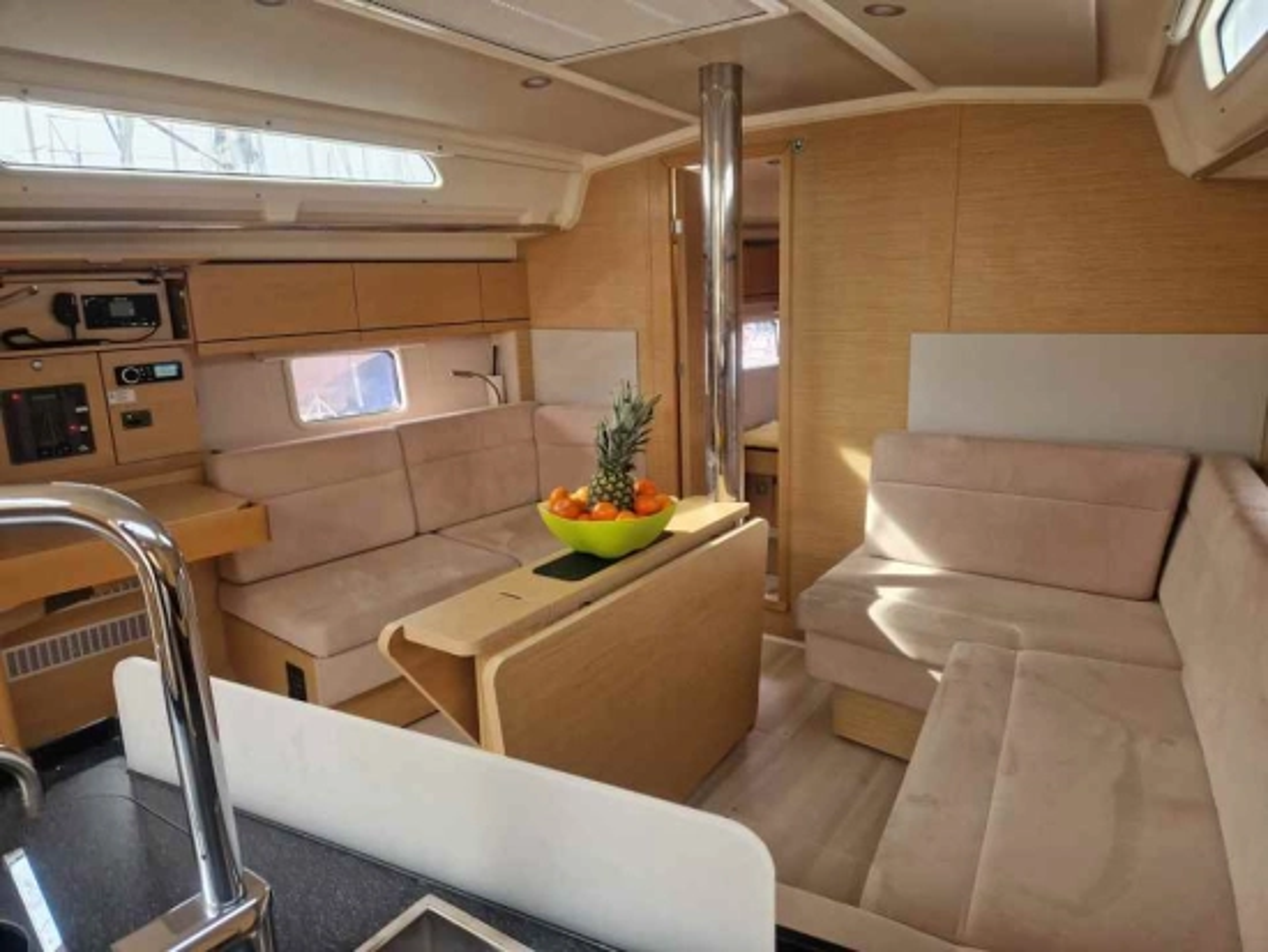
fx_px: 843
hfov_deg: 73.9
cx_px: 634
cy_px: 476
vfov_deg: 58.9
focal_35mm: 23
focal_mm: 5.4
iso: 100
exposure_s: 1/180
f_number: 1.8
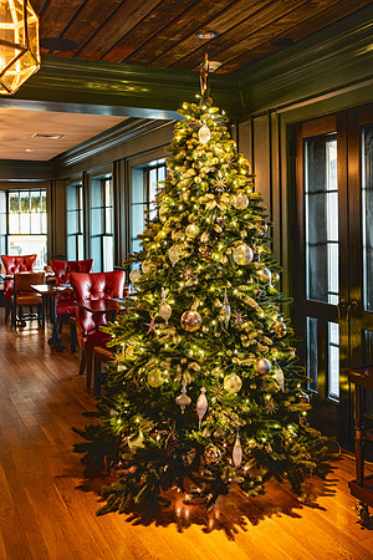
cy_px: 280
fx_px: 544
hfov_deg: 37.9
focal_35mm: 35
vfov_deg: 54.4
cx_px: 186
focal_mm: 23
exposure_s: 1/15
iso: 800
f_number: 4
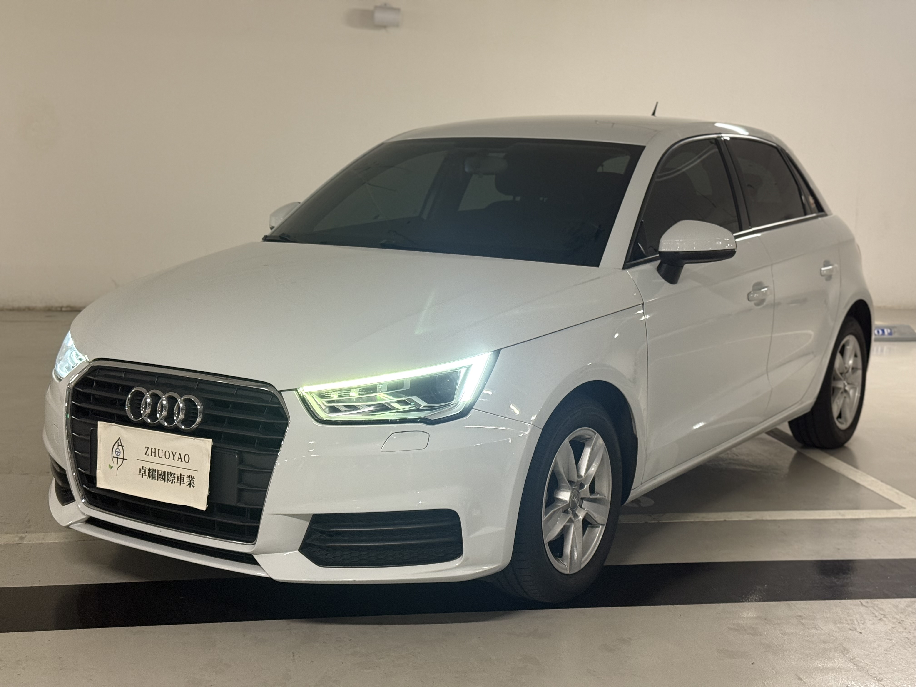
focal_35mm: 48
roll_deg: -1.1
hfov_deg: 39.7
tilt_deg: -8.3
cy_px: 344
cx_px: 458
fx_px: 1270
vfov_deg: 30.3
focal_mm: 6.76
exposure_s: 1/60
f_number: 1.78
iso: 250
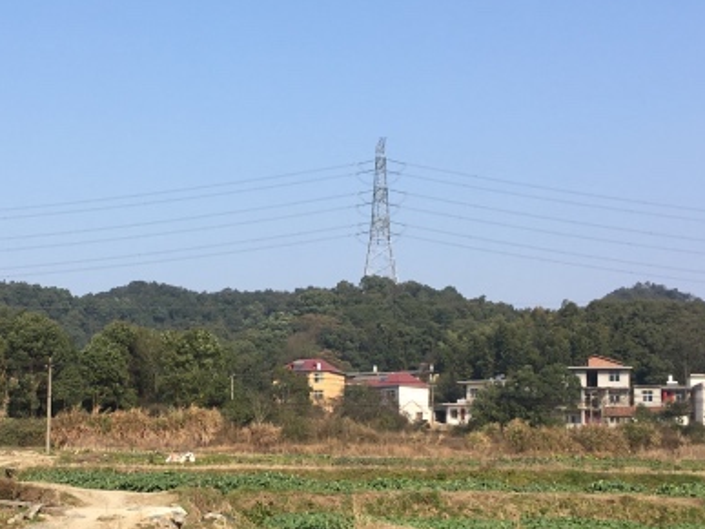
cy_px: 378
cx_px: 200
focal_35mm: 60
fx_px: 1222
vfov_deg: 24.2
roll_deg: -0.5
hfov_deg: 31.8
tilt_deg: +4.7
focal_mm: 4.15
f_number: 2.2
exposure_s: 1/1221
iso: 25
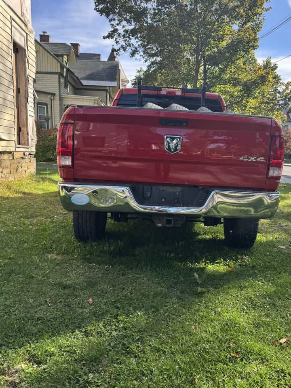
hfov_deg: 43.9
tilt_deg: -8.0
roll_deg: -1.2
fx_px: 359
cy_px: 200
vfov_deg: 56.8
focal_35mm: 32
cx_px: 174
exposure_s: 1/782
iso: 80
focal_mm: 6.76
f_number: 1.78
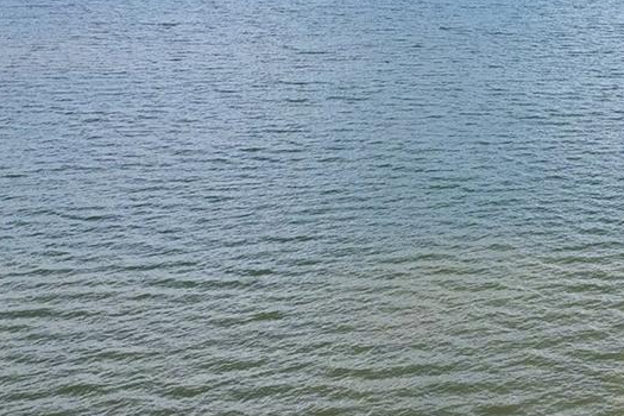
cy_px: 183
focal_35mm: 67
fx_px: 1161
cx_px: 716
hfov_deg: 27.1
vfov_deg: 20.3
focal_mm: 8.4
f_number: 2.8
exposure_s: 1/2500
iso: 120
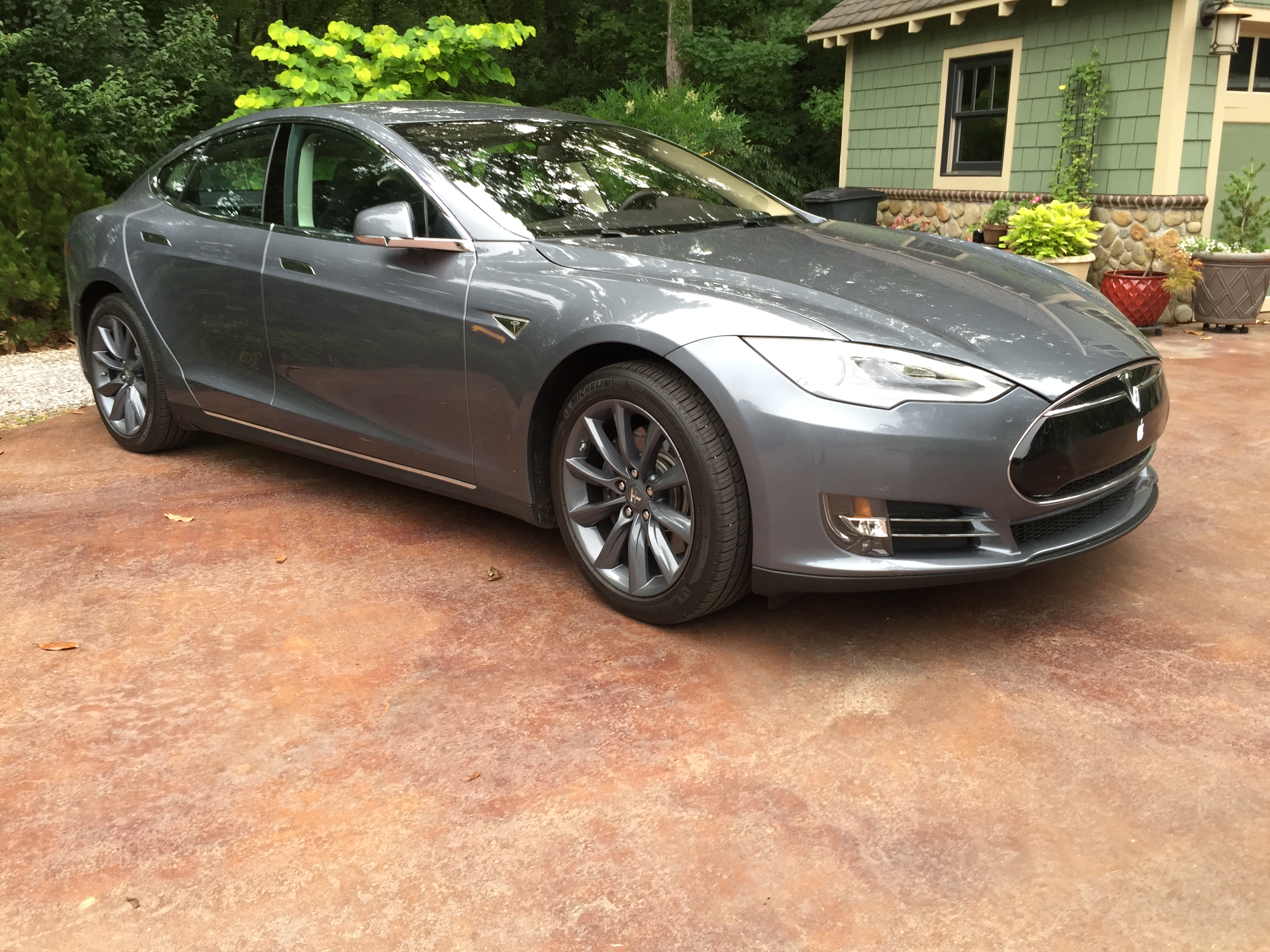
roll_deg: -0.2
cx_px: 635
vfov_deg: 48.2
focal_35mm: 29
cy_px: 476
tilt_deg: -13.3
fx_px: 1064
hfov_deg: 61.7
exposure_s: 1/120
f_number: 2.2
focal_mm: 4.15
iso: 40
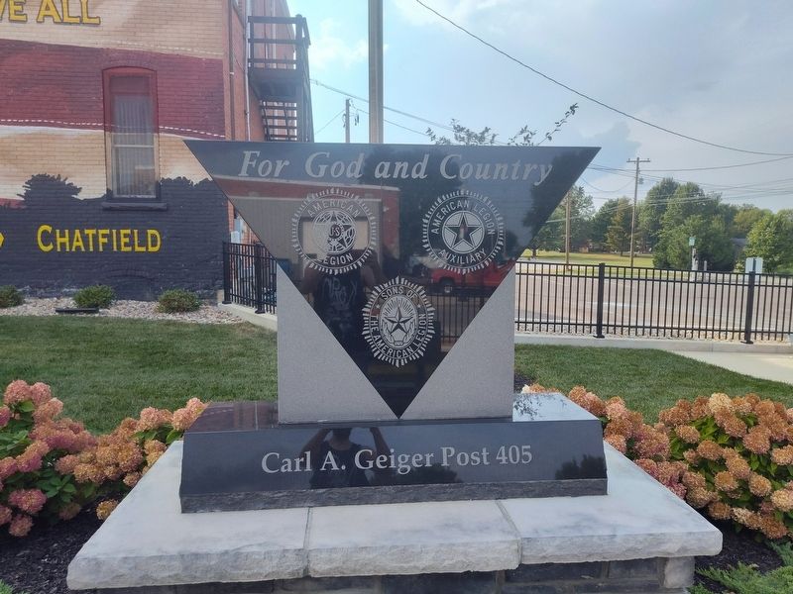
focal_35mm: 23
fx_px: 527
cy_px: 297
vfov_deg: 58.9
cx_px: 396
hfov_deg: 73.9
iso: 100
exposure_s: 1/823
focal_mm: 5.56
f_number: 1.8
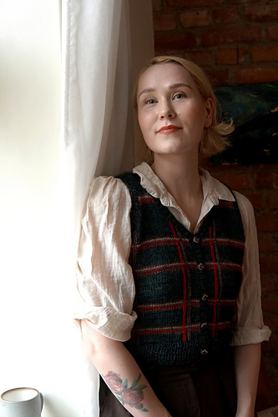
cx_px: 139
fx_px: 522
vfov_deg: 43.6
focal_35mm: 45
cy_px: 208
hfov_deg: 29.8
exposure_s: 1/160
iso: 2500
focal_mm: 30
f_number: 4
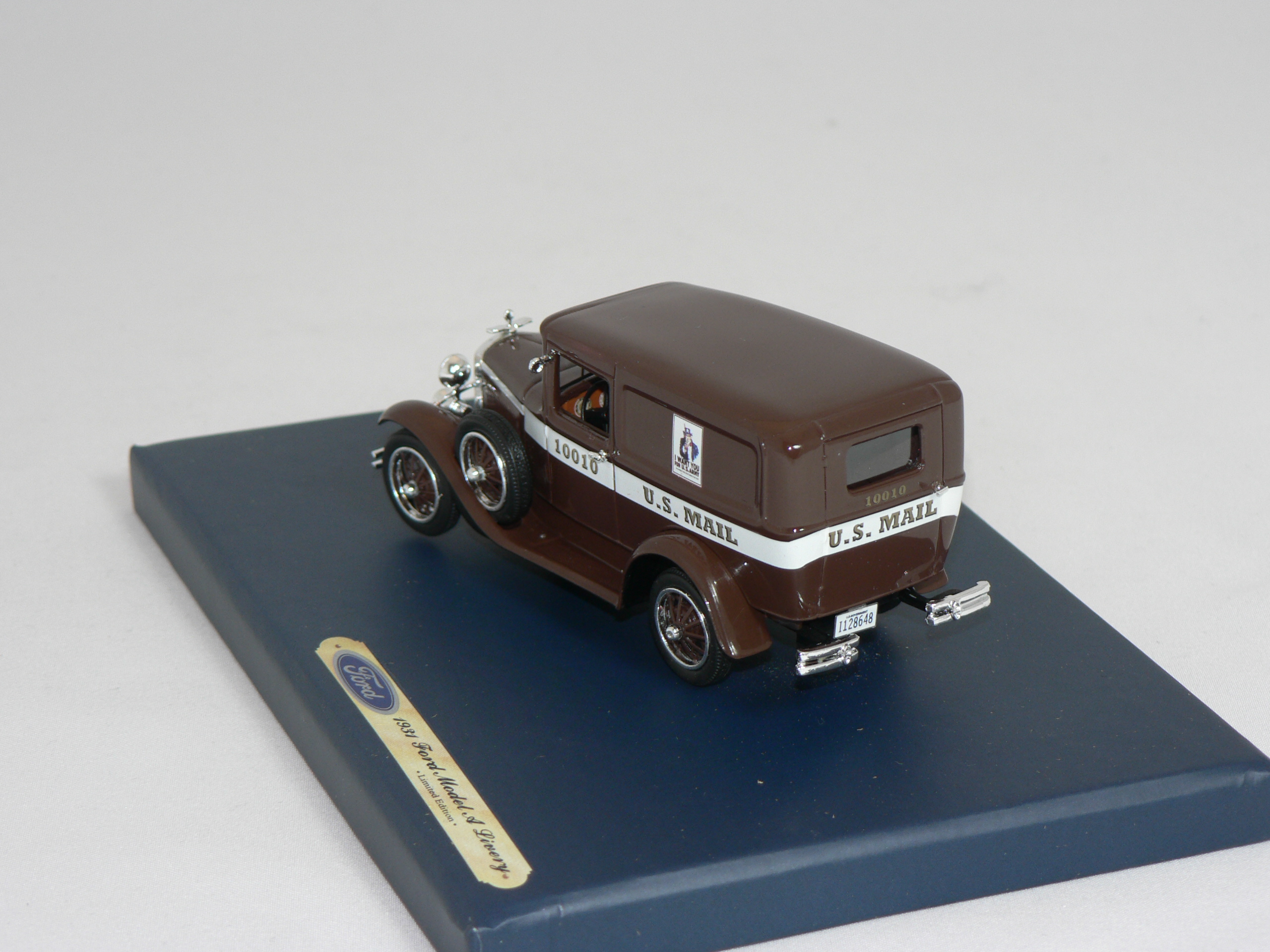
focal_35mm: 102
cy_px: 476
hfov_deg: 19.3
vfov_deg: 14.5
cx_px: 635
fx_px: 3742
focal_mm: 16.9
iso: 80
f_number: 3.2
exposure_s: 1/60
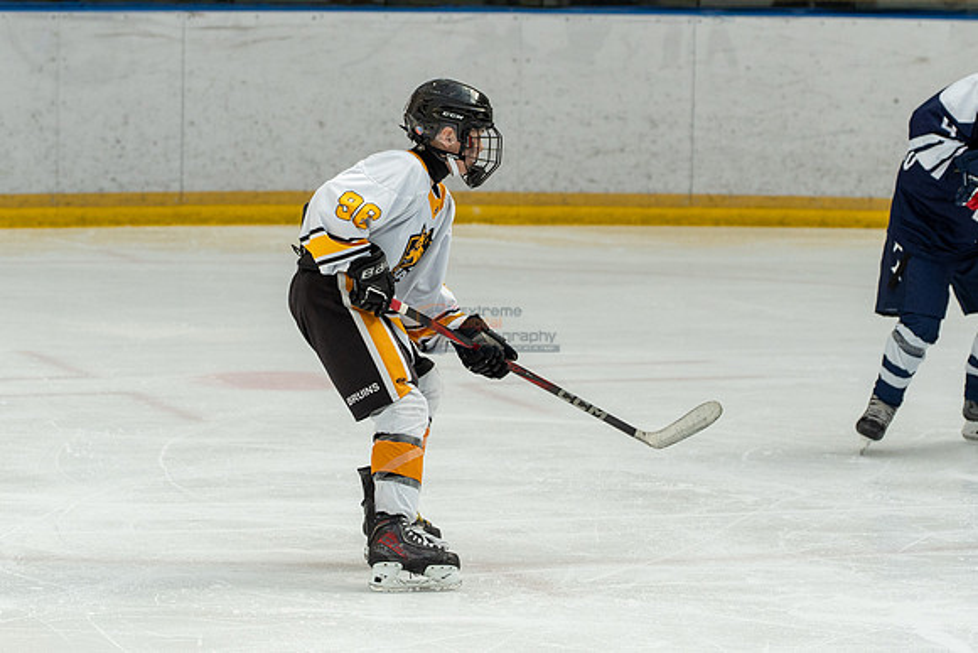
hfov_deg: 10.3
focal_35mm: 199
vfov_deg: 6.9
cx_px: 386
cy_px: 320
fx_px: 5397
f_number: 3.5
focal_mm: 106
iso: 800
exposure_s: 1/1600
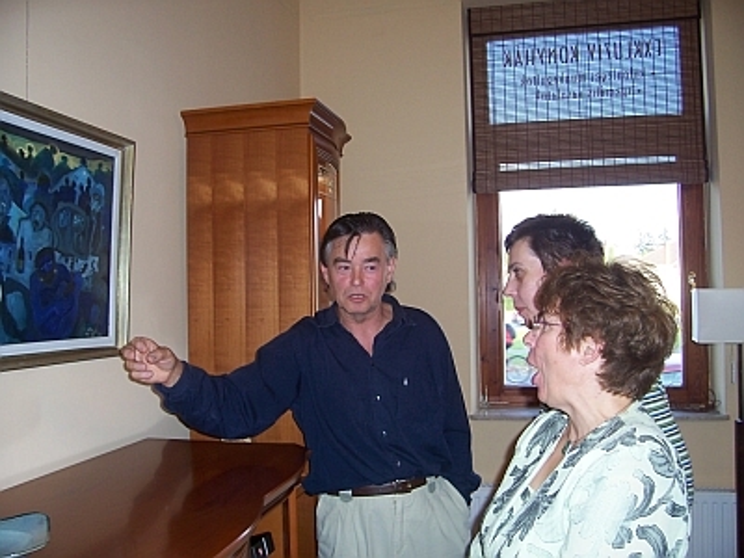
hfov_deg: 54.0
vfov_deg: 41.8
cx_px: 372
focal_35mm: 34
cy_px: 279
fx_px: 731
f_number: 2.7
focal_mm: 5.6
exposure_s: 1/60
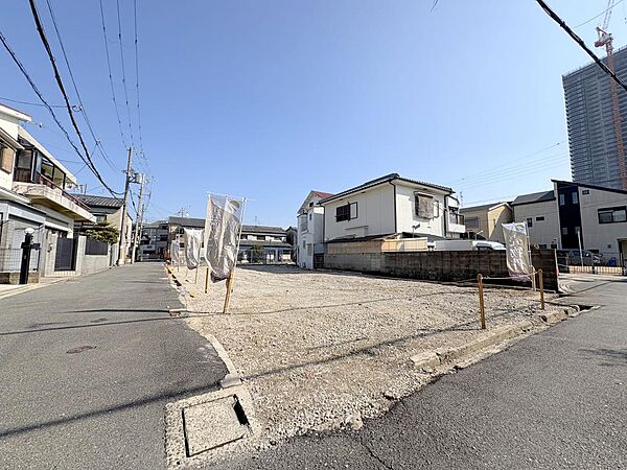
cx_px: 314
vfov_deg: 85.7
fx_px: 254
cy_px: 235
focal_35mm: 14
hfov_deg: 102.1
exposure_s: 1/2494
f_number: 2.2
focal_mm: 2.22
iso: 50
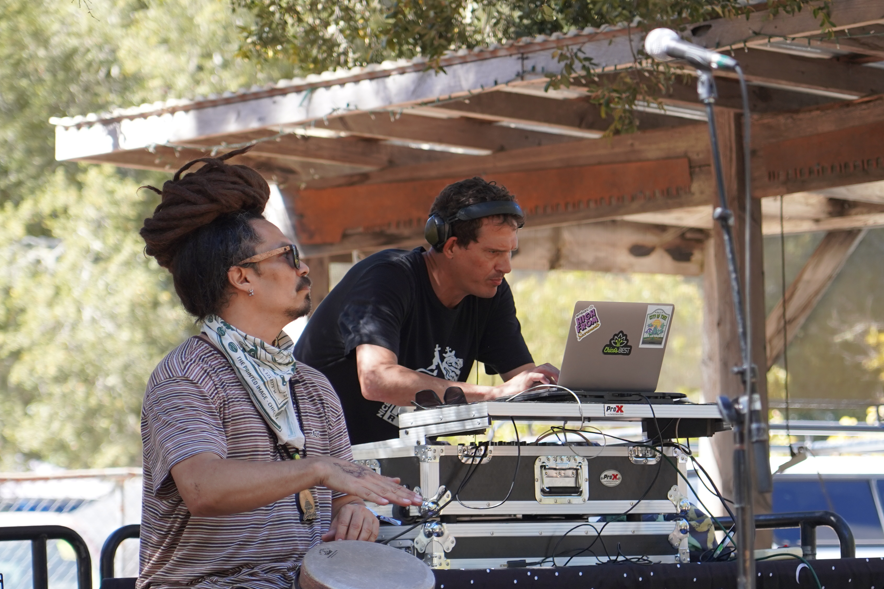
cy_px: 440
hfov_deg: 11.1
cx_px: 427
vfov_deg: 7.4
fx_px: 4567
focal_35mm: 186
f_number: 4
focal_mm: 105
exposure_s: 1/160
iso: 200
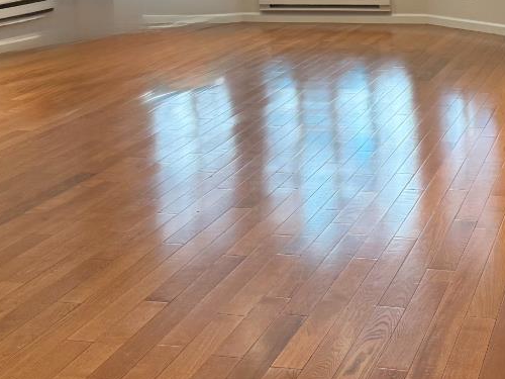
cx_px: 314
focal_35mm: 72
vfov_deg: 20.1
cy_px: 47
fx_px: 1050
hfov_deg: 26.9
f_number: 1.78
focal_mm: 6.76
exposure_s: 1/120
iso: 250
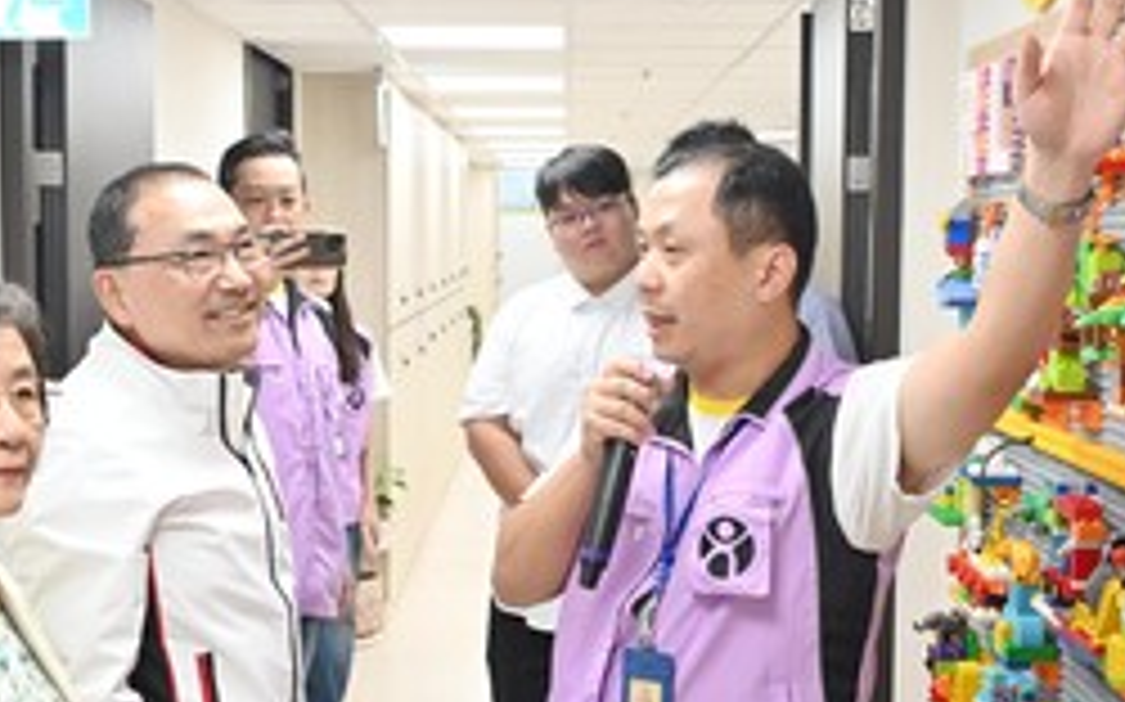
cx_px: 554
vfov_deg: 26.3
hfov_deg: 41.1
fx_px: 1502
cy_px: 412
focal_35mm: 49
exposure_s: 1/125
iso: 1000
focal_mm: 30
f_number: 5
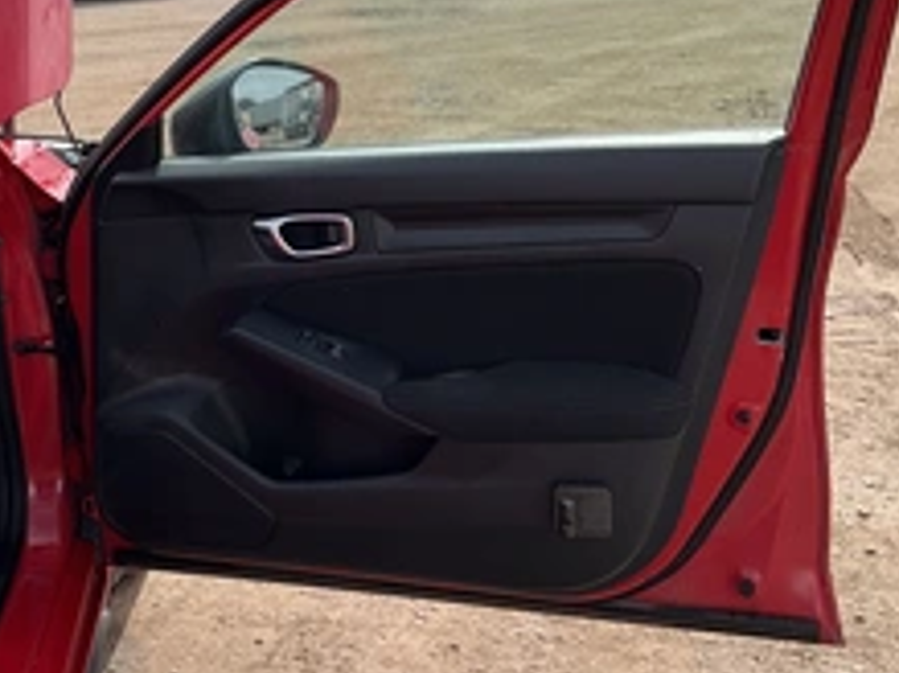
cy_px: 205
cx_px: 185
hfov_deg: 35.1
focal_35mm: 53
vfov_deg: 27.3
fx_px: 1376
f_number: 1.8
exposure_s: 1/1144
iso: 25
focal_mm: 3
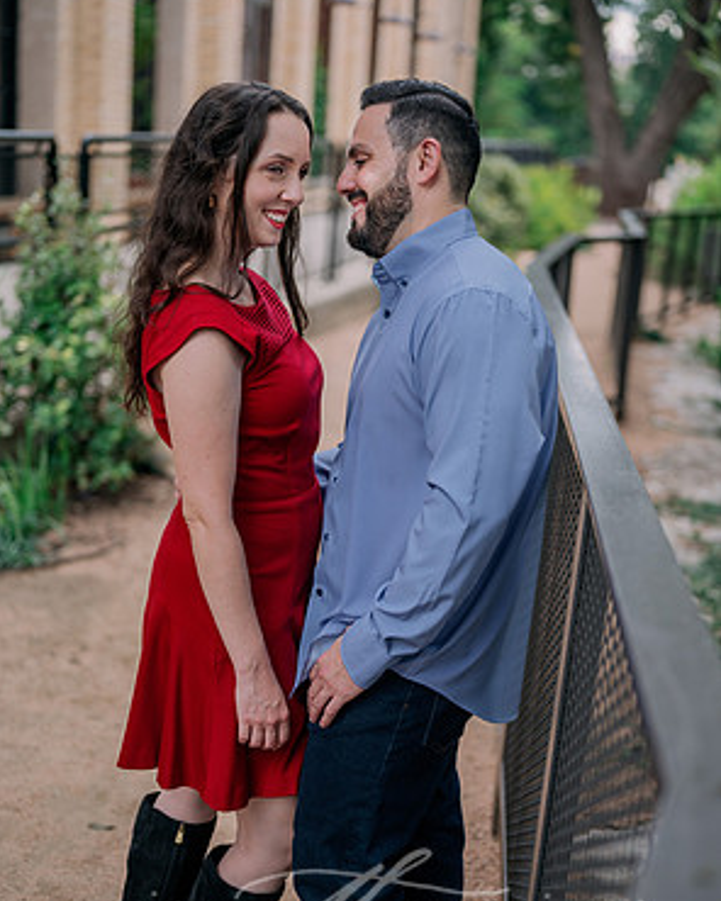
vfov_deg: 33.0
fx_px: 1520
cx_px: 359
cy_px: 472
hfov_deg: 26.7
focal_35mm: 57
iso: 320
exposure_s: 1/200
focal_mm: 50
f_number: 2
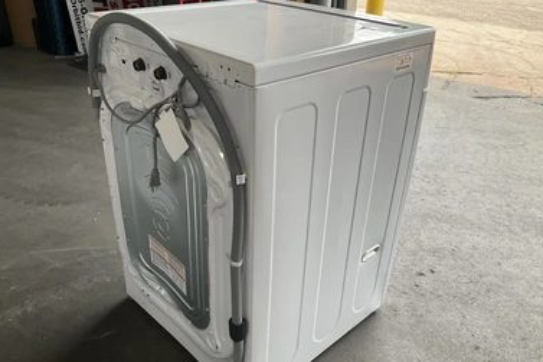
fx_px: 482
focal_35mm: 32
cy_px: 209
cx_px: 274
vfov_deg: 41.0
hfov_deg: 58.7
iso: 20
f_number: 1.8
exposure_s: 1/166
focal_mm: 3
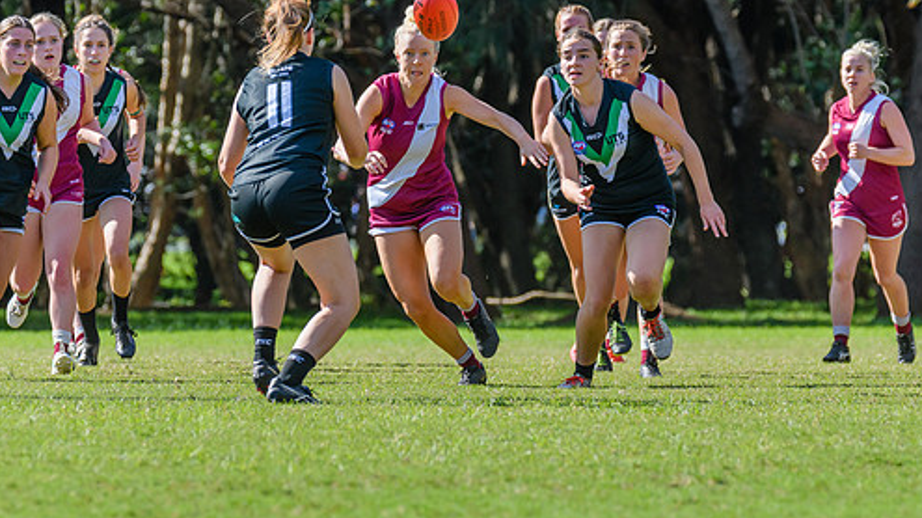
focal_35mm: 461
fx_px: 11266
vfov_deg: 2.6
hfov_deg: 4.7
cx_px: 464
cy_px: 268
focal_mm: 290
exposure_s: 1/1250
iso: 800
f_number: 7.1
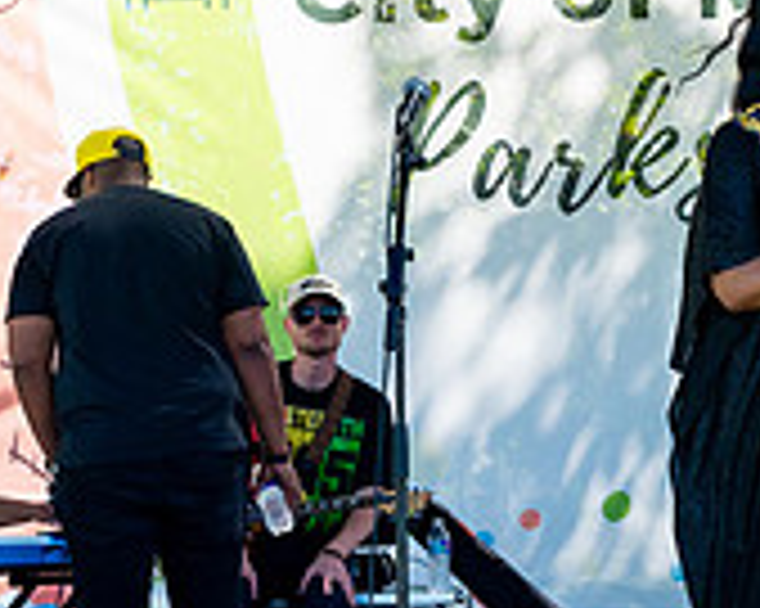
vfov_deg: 8.7
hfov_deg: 10.8
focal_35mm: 177
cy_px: 331
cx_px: 747
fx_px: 3979
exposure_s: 1/1000
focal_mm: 55
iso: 320
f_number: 5.6
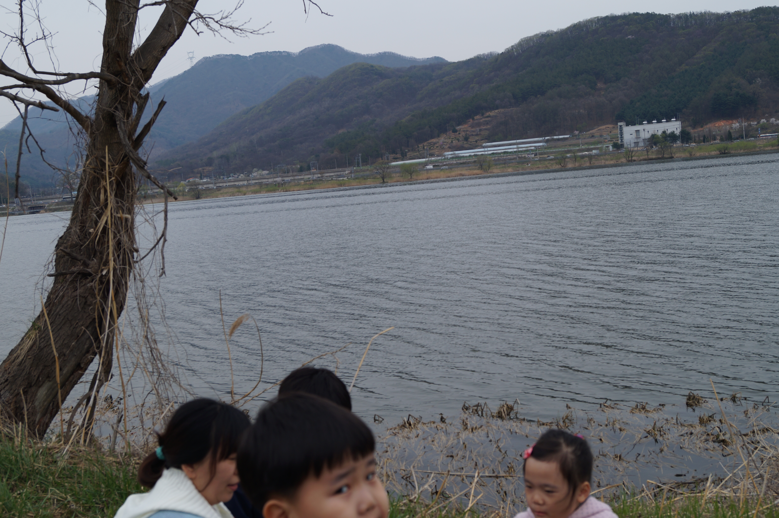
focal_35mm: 42
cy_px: 259
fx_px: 908
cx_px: 390
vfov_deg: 31.8
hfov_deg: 46.4
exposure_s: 1/125
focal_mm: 28
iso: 100
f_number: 6.3
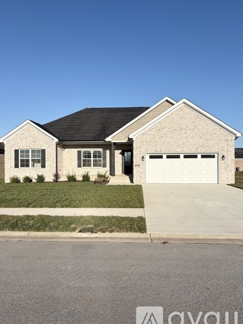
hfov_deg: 51.4
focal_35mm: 27
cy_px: 165
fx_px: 253
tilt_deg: +0.0
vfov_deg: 65.3
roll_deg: -0.3
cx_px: 119
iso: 50
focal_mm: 5.96
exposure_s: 1/5348
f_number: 1.6
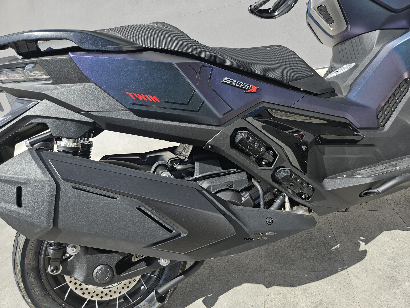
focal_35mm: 23
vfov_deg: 58.9
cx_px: 205
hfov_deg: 73.9
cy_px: 154
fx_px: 272
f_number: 1.8
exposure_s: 1/673
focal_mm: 5.4
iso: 25
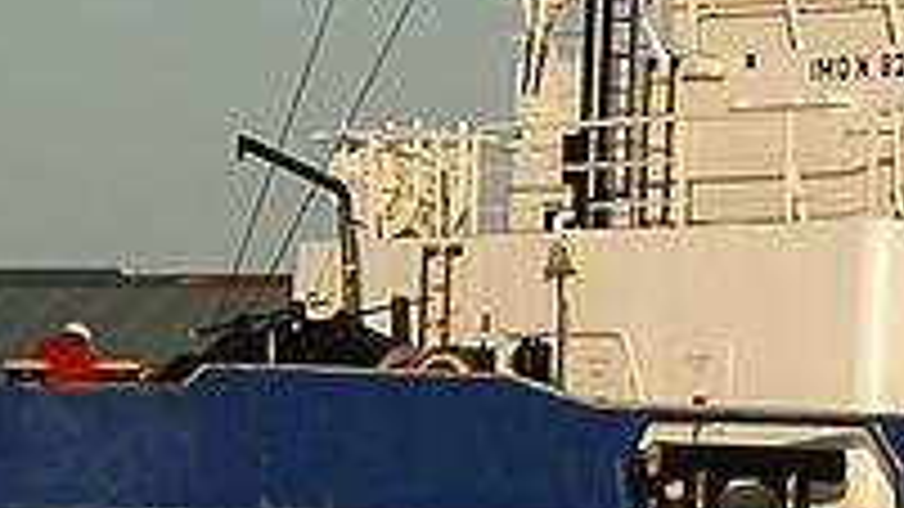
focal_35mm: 779
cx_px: 2060
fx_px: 18671
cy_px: 151
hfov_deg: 2.8
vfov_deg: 1.6
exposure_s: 1/320
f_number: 10
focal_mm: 78
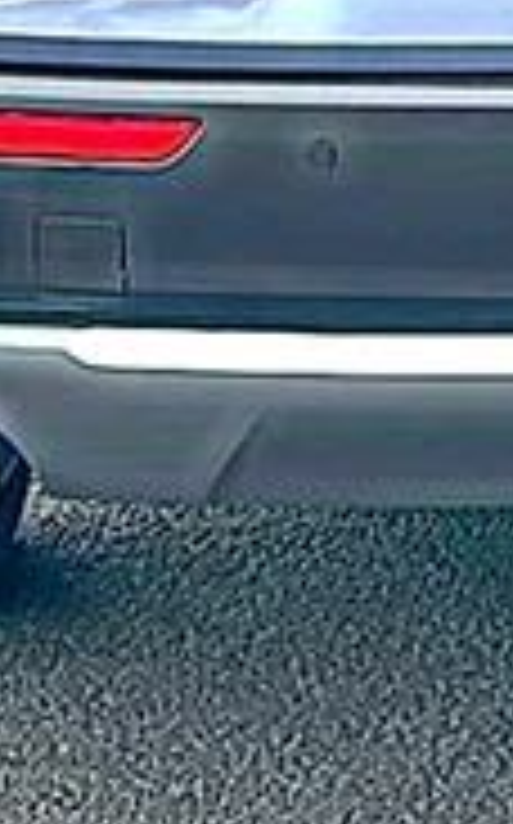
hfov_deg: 8.3
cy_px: -250
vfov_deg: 13.1
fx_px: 3453
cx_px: 846
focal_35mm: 154
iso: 80
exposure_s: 1/1011
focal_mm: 6.86
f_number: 1.78
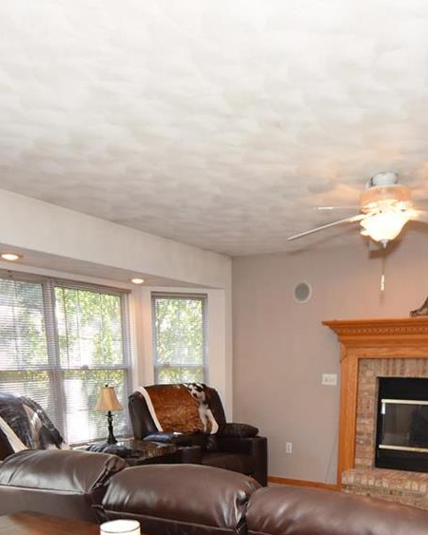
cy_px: 469
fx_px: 507
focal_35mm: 32
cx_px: 271
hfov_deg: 45.3
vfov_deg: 50.2
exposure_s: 1/60
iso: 400
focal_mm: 8
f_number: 4.5
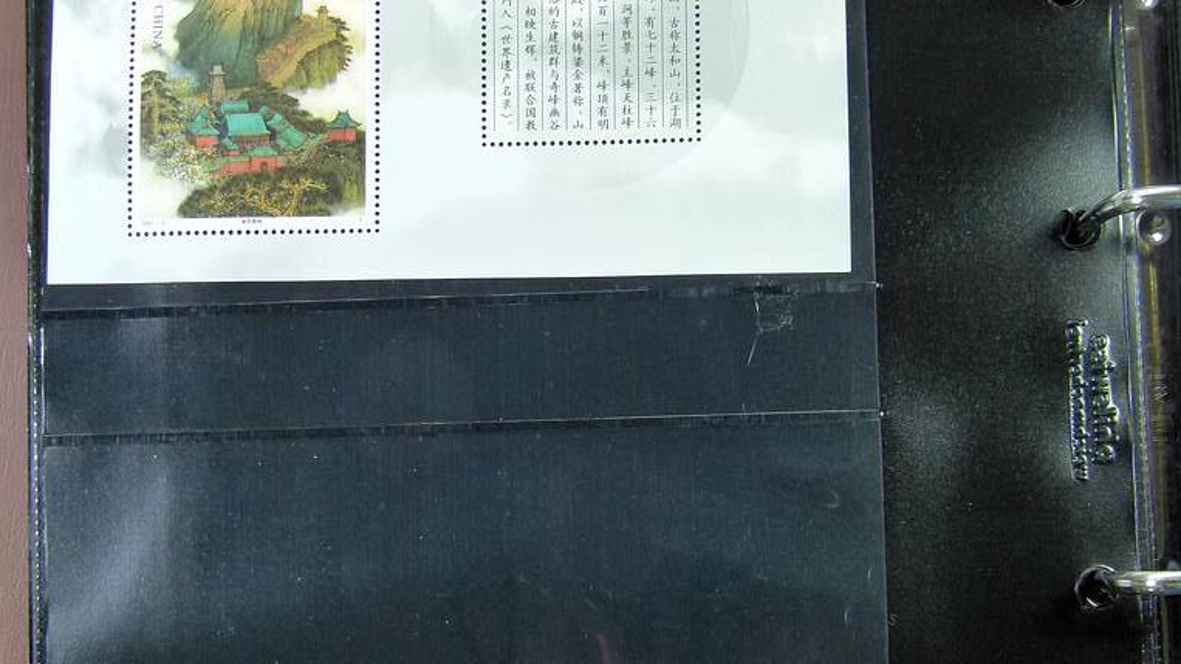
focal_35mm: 57
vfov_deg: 21.0
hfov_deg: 36.6
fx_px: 1785
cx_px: 591
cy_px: 466
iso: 250
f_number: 3.1
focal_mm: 7
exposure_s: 1/60
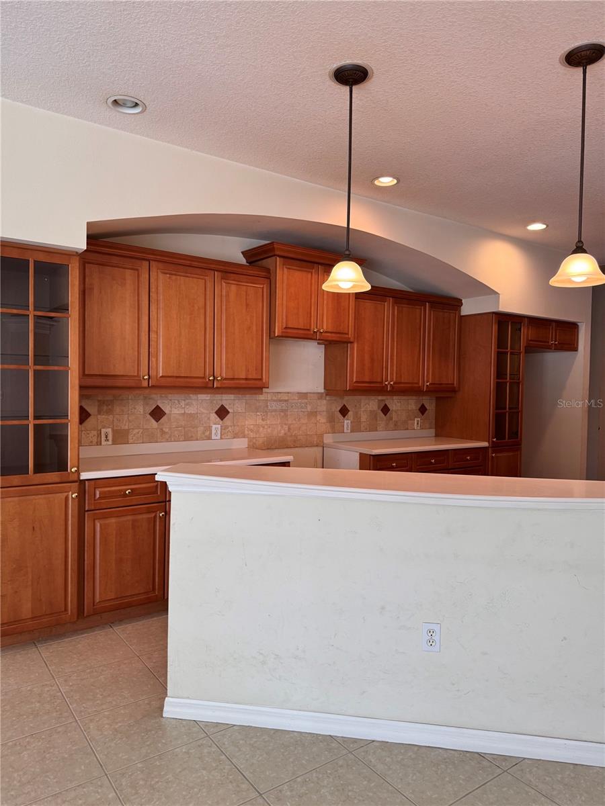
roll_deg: -0.3
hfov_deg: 56.8
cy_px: 403
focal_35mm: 24
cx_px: 302
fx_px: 559
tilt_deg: -1.7
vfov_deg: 71.6
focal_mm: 6.76
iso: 160
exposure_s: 1/120
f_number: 1.78
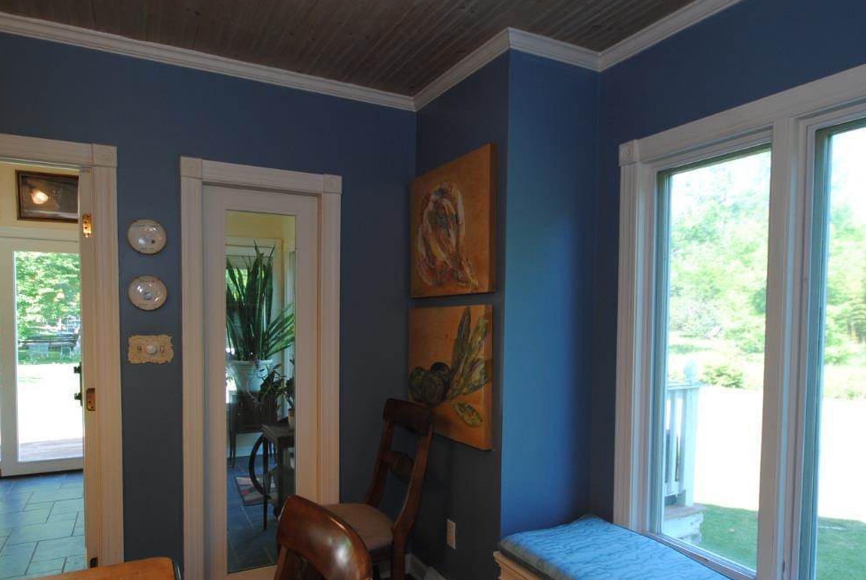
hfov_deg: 76.0
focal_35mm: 23
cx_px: 435
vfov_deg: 54.9
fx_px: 554
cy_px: 343
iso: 200
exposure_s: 1/40
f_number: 4
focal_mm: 10
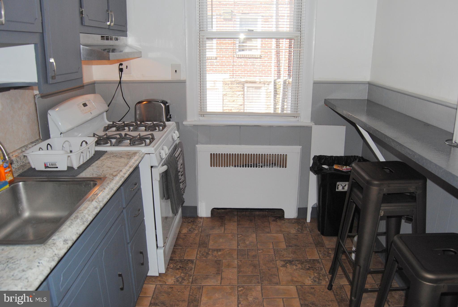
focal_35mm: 27
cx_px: 229
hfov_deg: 67.3
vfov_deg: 48.1
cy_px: 154
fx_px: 344
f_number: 6.3
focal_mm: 18
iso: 400
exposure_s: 1/200
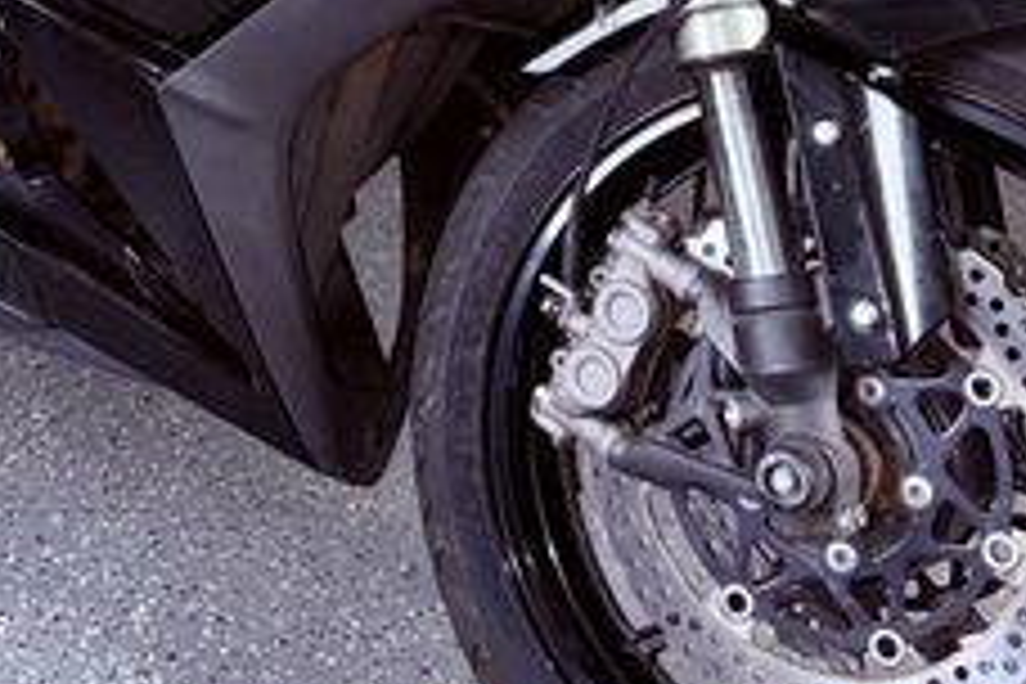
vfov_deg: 18.2
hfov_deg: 28.2
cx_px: 202
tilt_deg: -8.7
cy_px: -184
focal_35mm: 70
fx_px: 1995
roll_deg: -4.1
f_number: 1.78
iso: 64
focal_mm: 6.76
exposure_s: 1/22
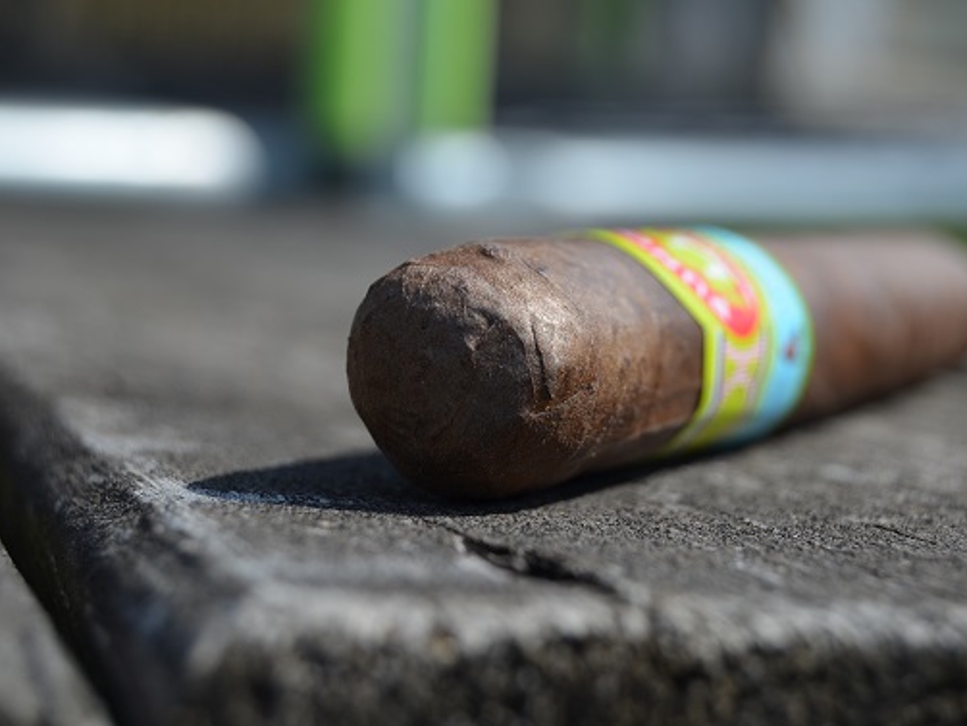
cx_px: 538
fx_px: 2531
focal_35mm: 91
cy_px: 364
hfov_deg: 21.6
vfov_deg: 16.3
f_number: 8
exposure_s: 1/400
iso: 100
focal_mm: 55
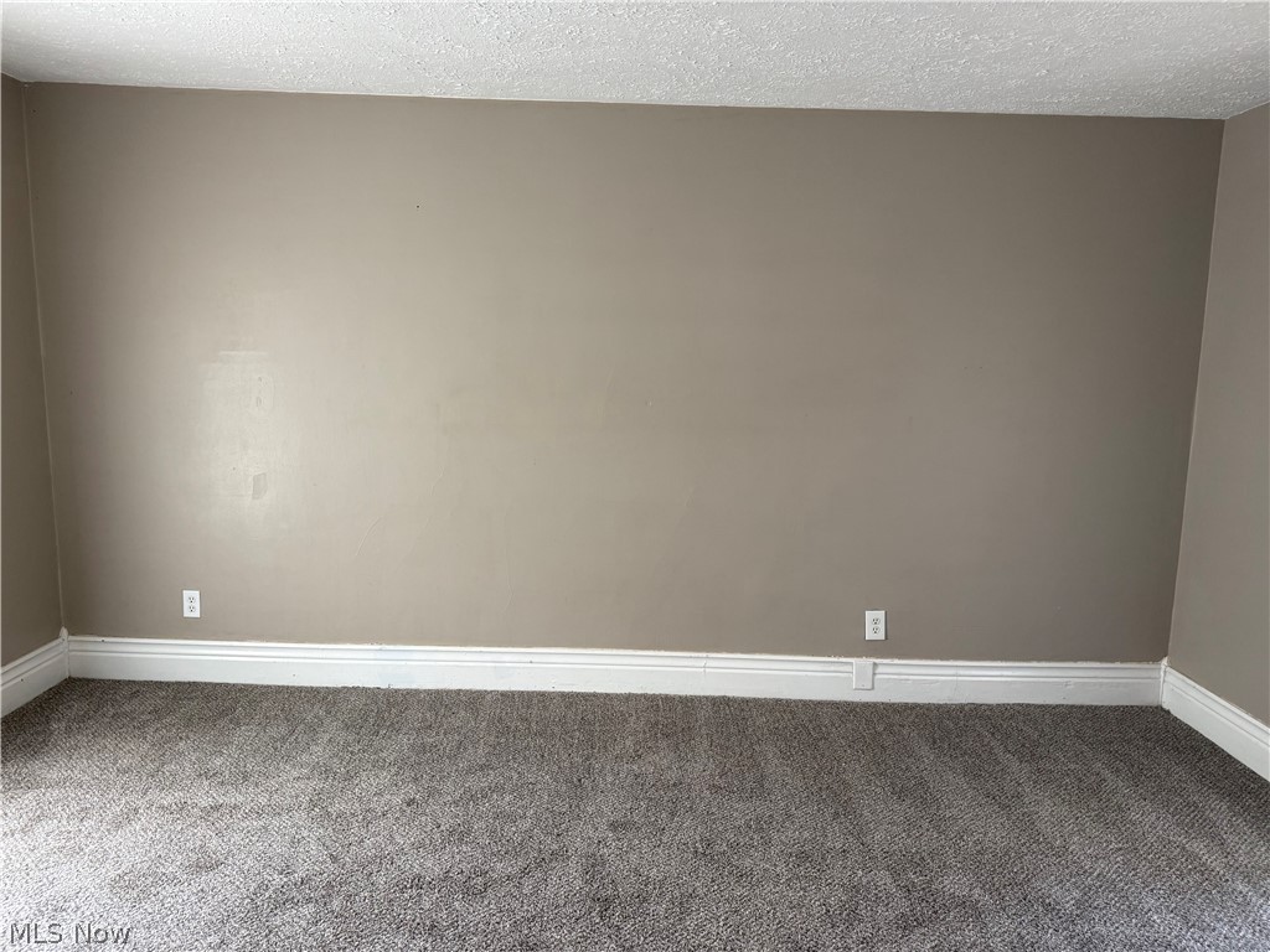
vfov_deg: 56.8
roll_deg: -1.5
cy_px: 476
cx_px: 635
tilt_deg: -6.7
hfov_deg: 71.6
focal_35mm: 24
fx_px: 881
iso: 200
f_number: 1.78
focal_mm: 6.76
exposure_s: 1/67
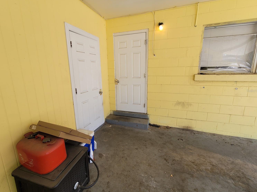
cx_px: 125
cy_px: 91
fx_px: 104
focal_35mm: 14
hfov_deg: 102.0
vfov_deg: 85.6
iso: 50
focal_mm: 2.2
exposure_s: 1/126
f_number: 2.2
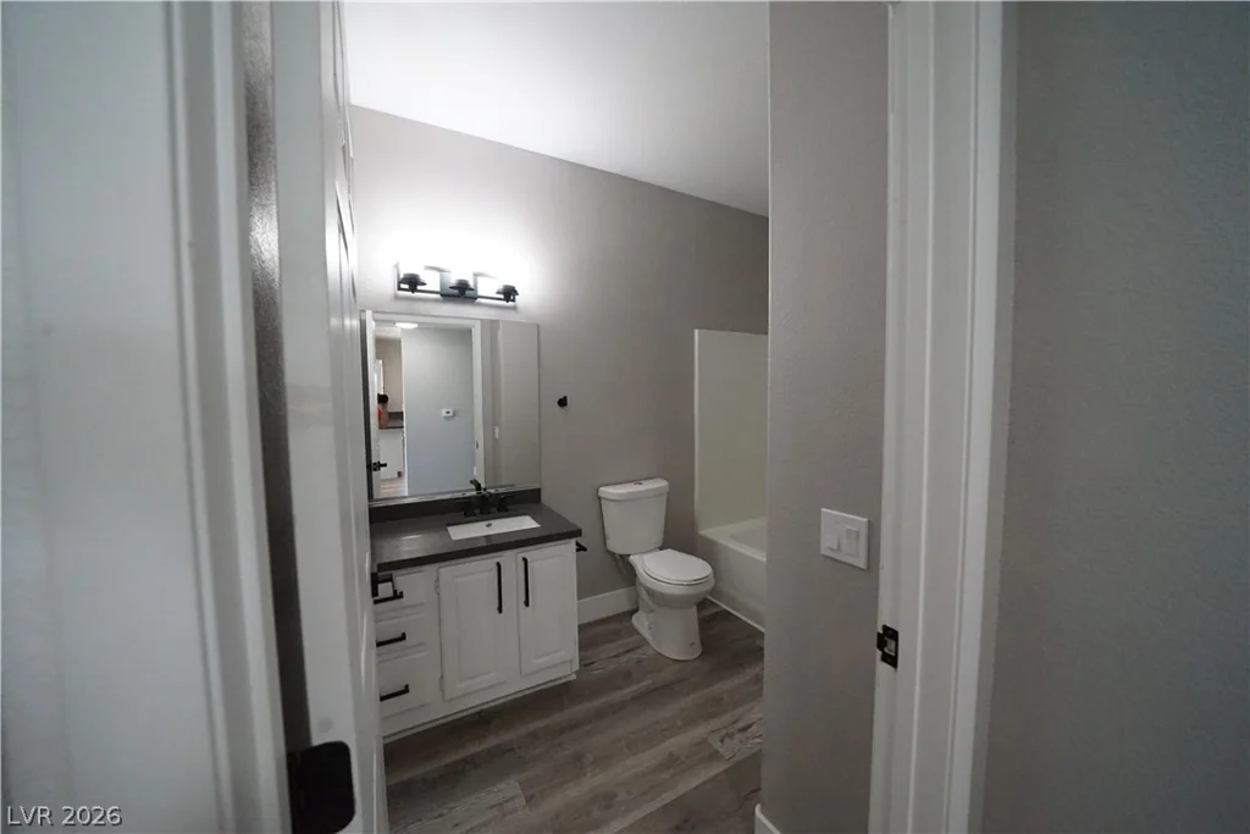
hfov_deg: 112.6
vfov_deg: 90.0
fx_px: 417
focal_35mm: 12
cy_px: 417
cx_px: 625
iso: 6400
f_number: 6.3
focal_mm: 12
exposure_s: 1/250
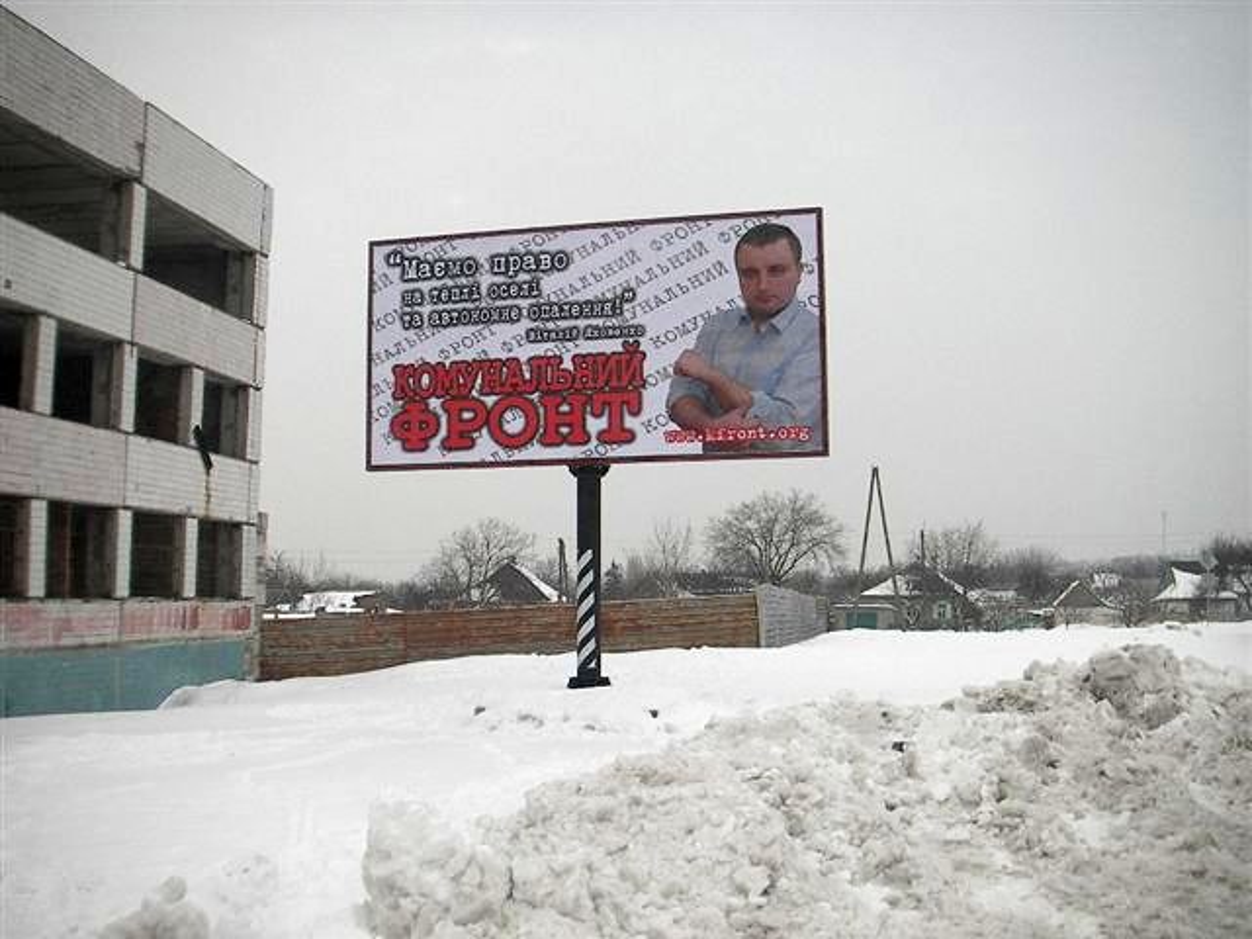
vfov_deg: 37.7
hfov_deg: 49.0
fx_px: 1374
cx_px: 626
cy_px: 470
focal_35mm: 38
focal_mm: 6.3
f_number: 3.3
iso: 50
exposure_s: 1/100
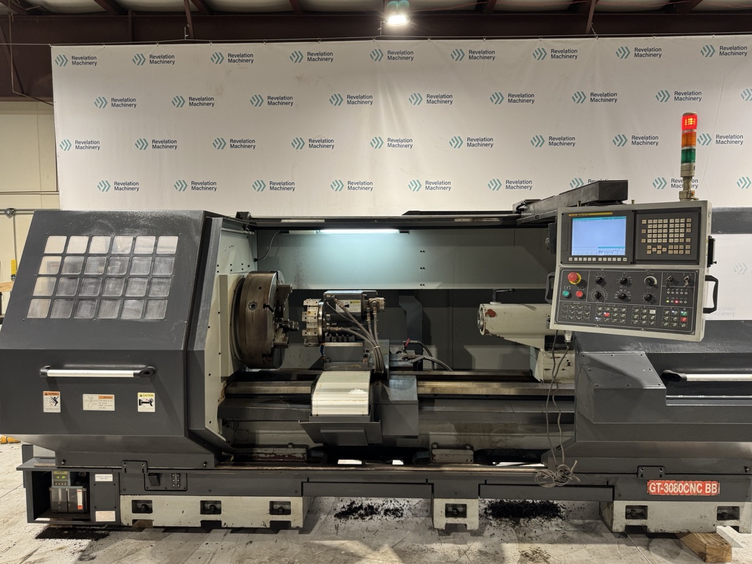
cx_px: 376
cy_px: 282
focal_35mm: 24
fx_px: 521
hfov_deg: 71.6
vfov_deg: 56.8
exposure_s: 1/60
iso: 125
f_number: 1.78
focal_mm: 6.76
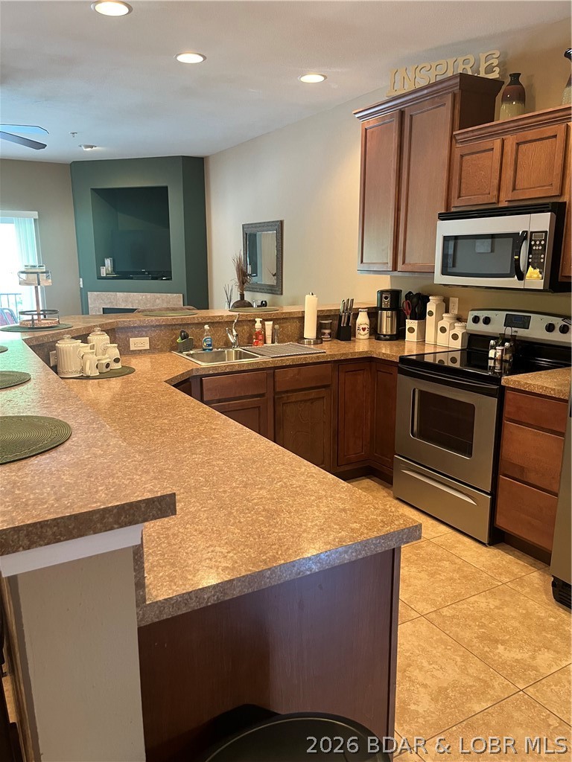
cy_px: 381
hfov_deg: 53.1
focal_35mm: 26
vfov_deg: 67.3
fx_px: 573
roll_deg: +0.6
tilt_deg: -12.4
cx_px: 286
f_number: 1.6
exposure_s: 1/60
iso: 250
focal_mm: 5.1
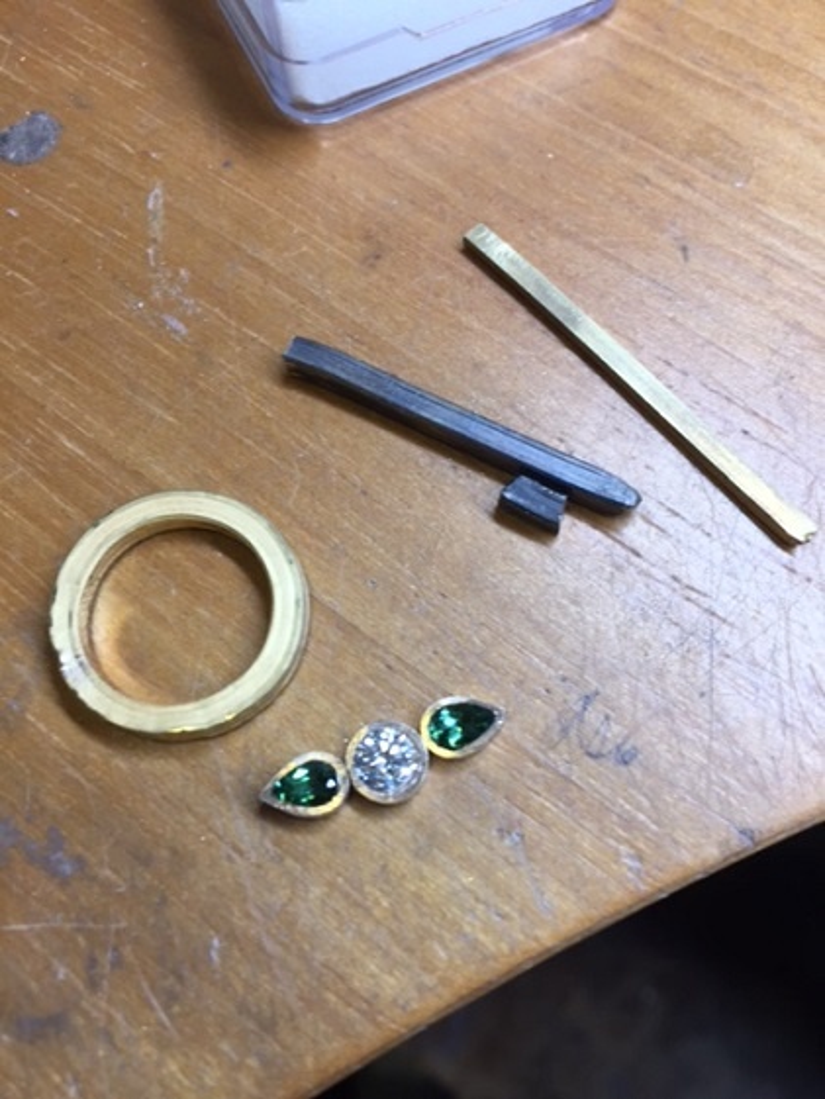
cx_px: 412
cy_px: 550
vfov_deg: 61.6
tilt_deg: -69.3
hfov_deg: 48.2
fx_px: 921
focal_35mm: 29
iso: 40
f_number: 2.2
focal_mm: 4.15
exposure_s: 1/50
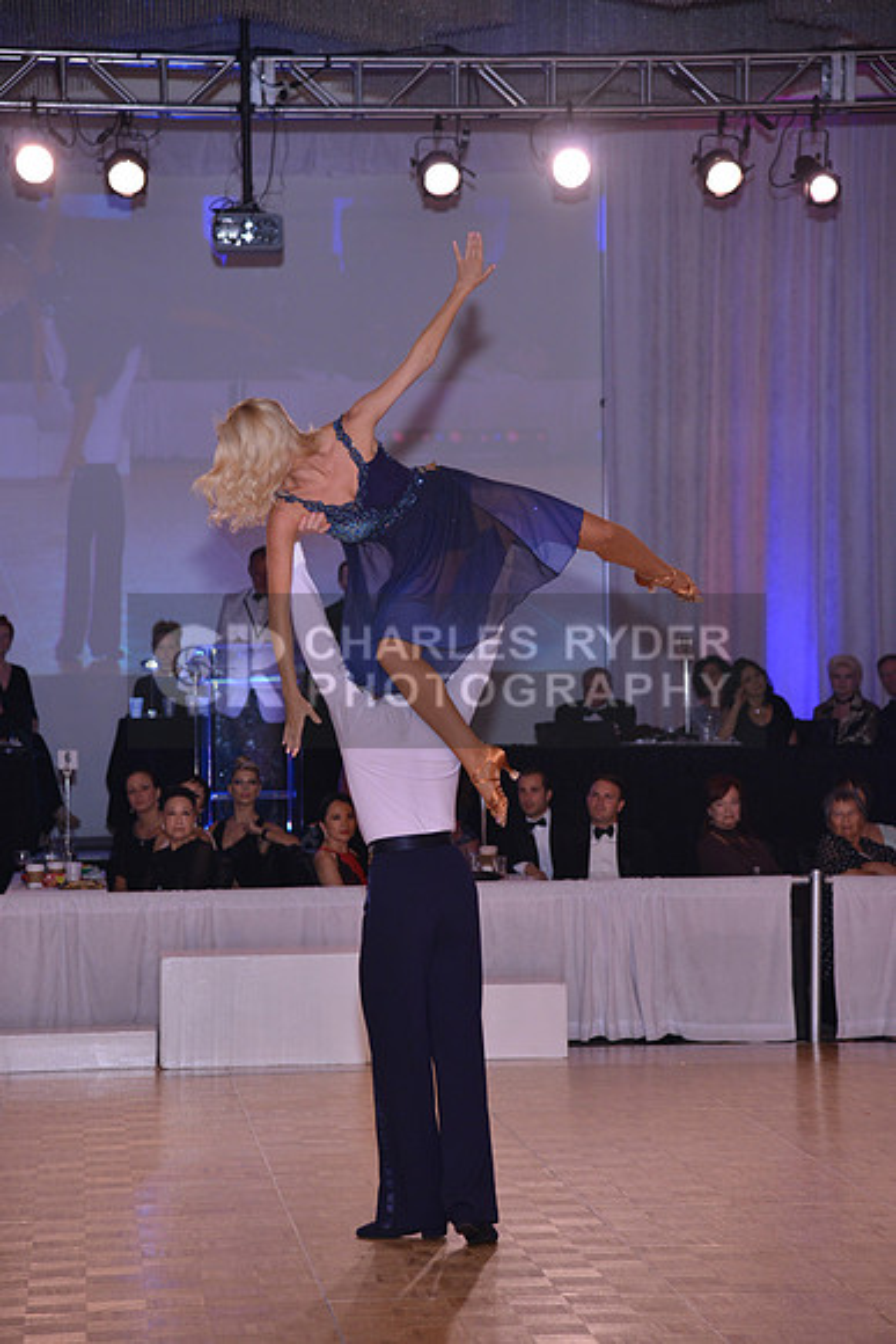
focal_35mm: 105
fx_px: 3917
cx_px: 448
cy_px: 672
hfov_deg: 13.0
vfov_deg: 19.5
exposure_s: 1/250
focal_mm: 105
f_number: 4.5
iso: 1250
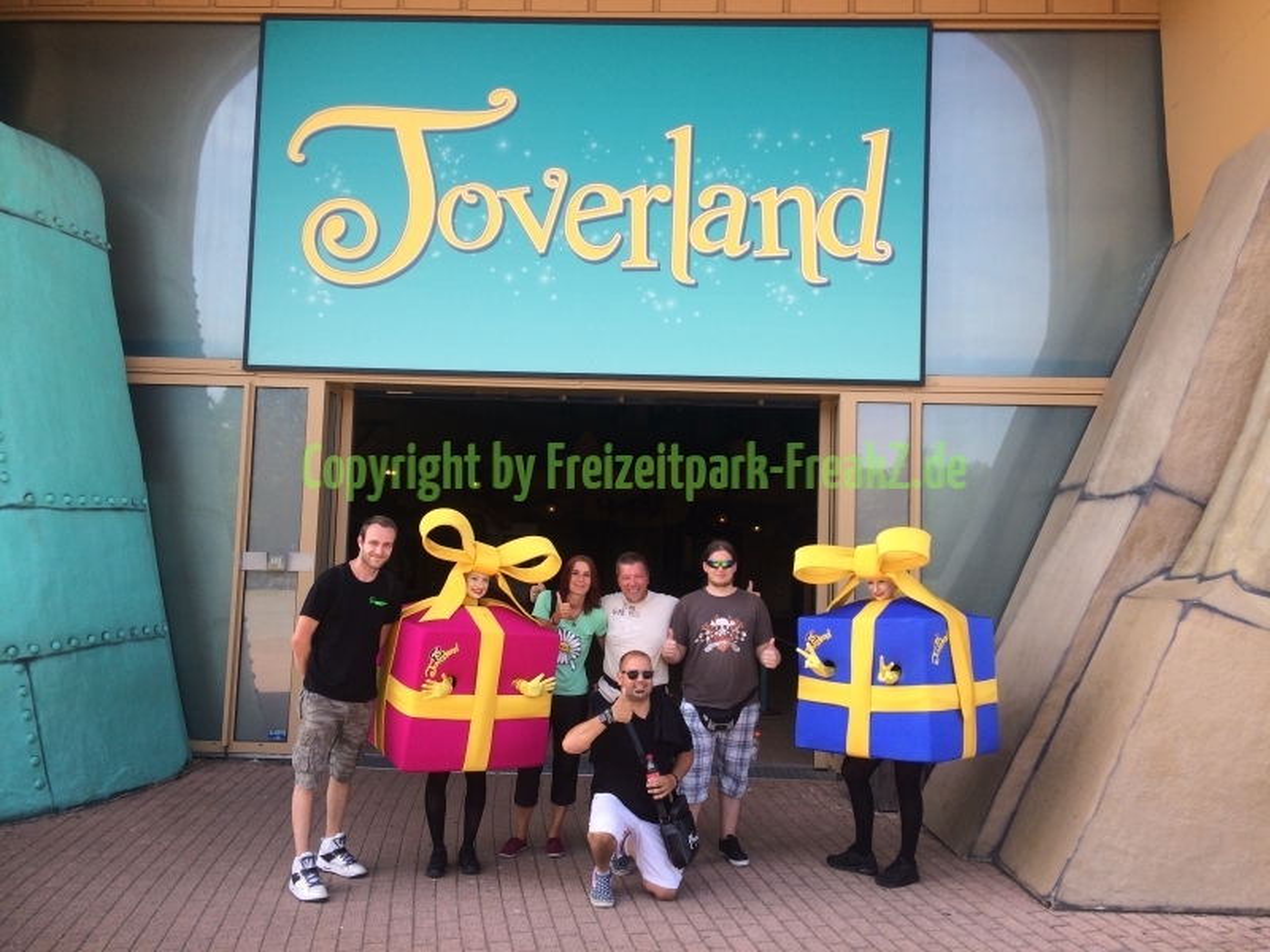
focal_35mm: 29
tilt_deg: +2.9
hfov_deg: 61.7
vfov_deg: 48.2
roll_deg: -0.9
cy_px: 476
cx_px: 635
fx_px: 1064
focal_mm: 4.15
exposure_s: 1/373
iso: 32
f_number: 2.2
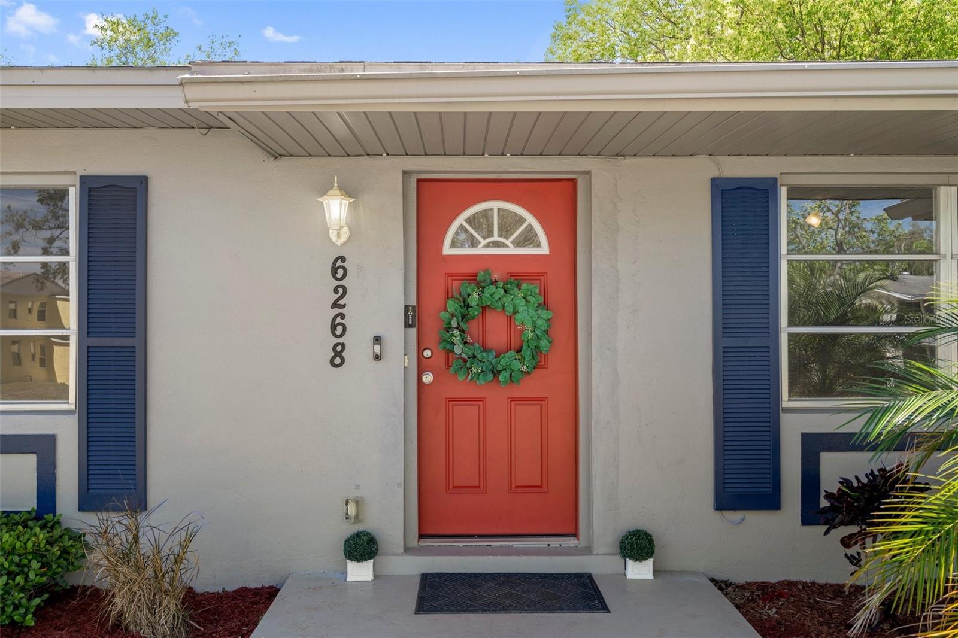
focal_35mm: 32
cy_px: 319
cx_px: 479
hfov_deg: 58.7
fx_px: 851
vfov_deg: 41.1
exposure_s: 1/80
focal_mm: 32
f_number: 9
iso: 320
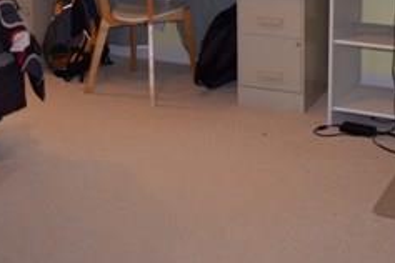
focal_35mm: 73
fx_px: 801
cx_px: 217
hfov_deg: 27.7
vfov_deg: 17.5
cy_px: -84
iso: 800
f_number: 4
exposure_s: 1/60
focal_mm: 18
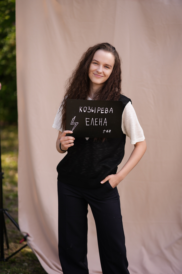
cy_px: 137
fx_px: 645
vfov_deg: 23.9
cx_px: 91
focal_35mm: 85
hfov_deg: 16.1
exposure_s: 1/1600
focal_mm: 85
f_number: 1.8
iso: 100
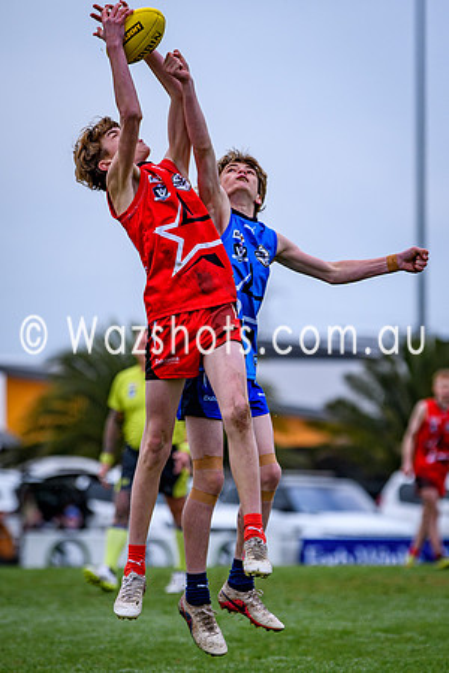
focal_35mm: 367
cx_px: 322
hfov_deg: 3.7
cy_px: 340
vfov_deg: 5.6
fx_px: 6873
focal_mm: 160
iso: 100
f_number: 2.8
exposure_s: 1/1600
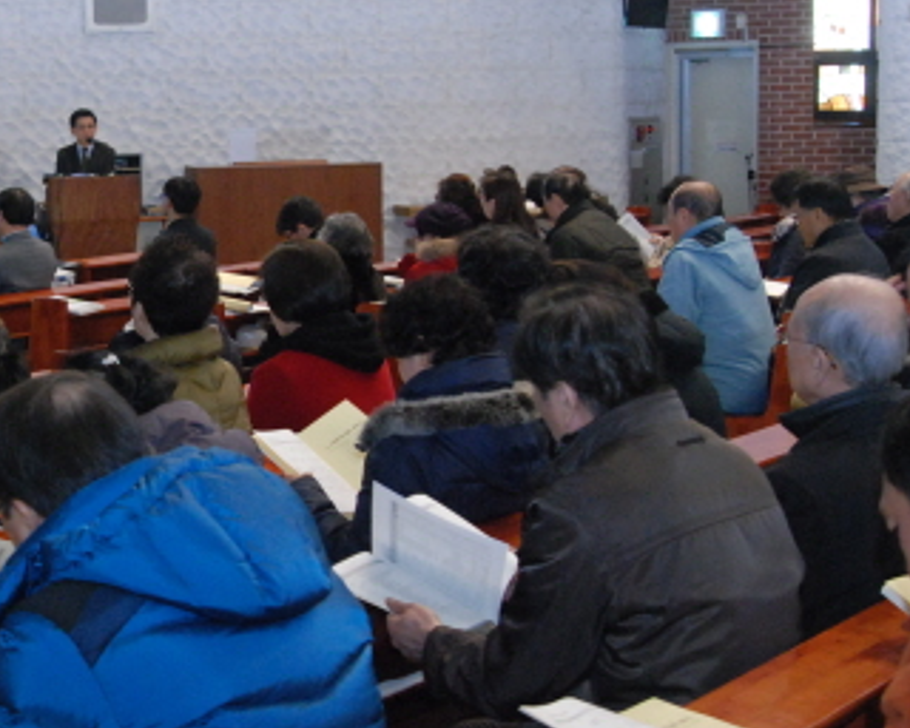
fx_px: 1993
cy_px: 337
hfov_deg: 24.9
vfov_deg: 20.7
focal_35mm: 74
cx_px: 88
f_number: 4.5
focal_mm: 28
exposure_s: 1/30
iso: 1600
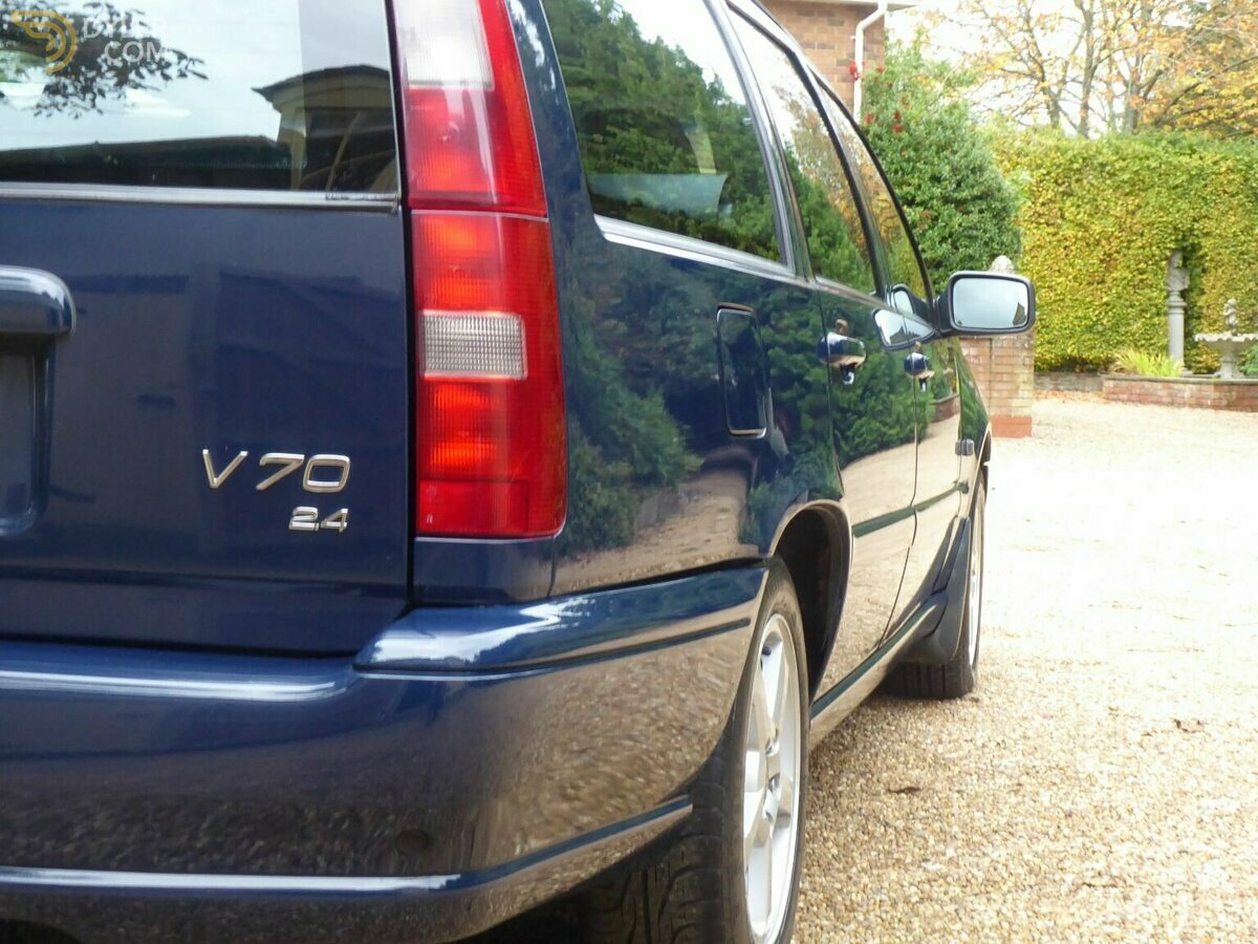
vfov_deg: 25.7
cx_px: 629
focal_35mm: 57
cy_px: 472
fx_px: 2071
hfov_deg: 33.8
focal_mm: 10.3
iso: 400
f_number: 4.5
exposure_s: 1/20
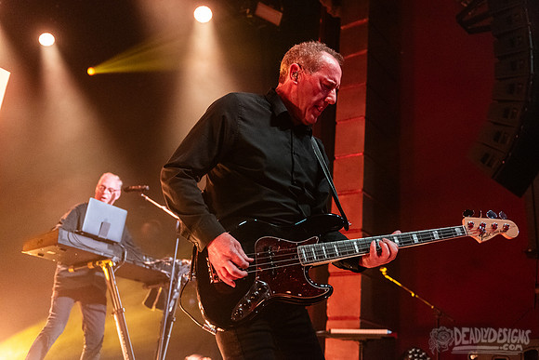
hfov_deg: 49.6
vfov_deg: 34.3
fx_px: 582
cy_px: 166
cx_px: 291
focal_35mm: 39
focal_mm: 36
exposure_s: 1/250
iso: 2500
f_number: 3.2
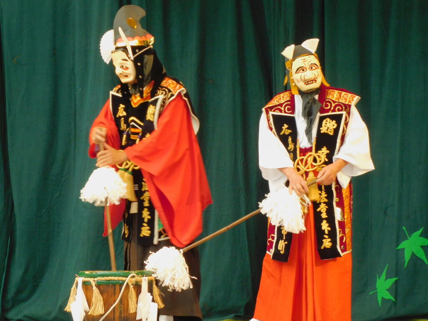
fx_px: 4451
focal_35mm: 360
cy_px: 160
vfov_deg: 4.1
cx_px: 214
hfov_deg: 5.5
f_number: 5.6
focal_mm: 64.5
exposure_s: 1/30
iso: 450
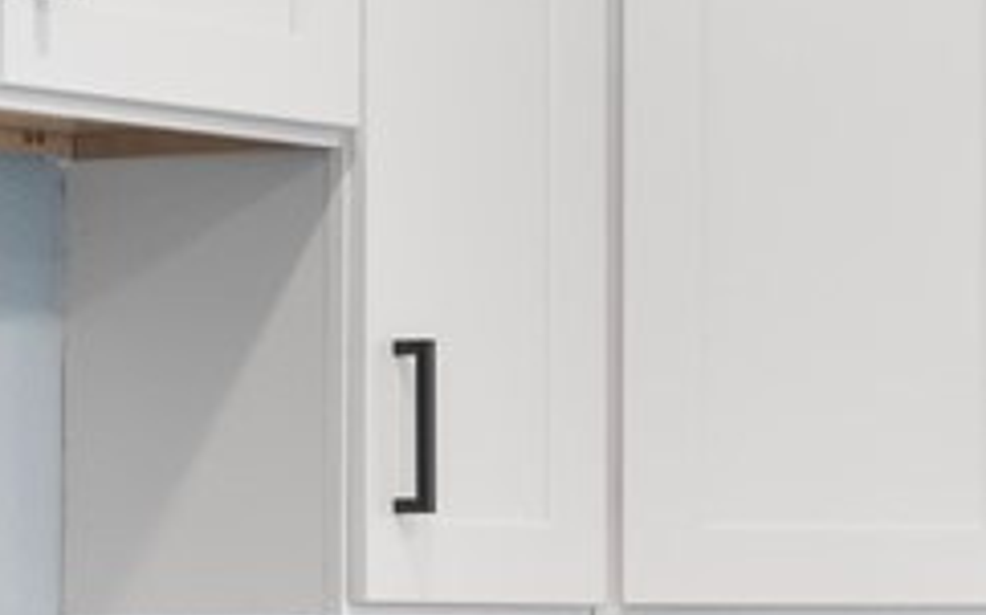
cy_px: 668
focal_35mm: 192
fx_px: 5157
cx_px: 1622
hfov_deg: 10.4
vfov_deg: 6.8
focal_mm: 28
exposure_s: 1/15
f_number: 8
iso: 400
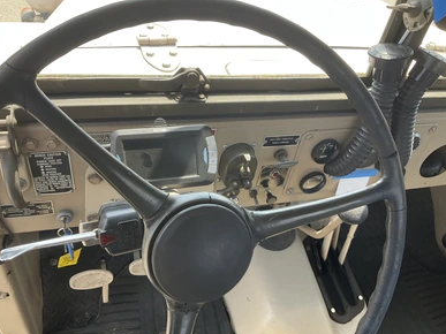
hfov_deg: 60.0
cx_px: 227
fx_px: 386
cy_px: 172
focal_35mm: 30
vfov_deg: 46.8
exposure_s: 1/199
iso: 20
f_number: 1.8
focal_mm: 3
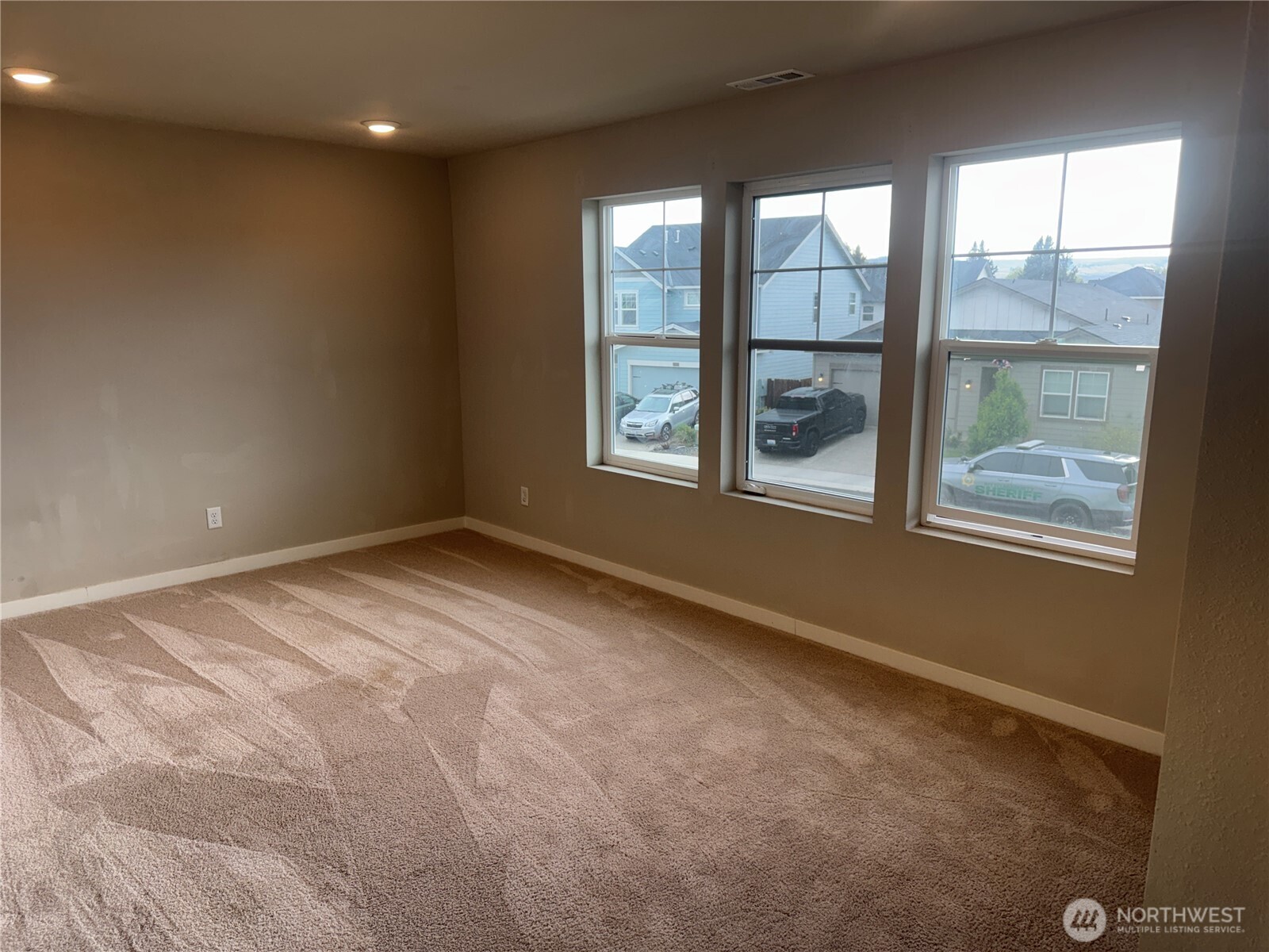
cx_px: 634
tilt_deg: -11.2
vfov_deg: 56.8
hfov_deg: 71.6
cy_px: 476
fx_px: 880
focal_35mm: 24
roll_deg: +1.2
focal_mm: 6.76
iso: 80
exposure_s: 1/192
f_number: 1.78
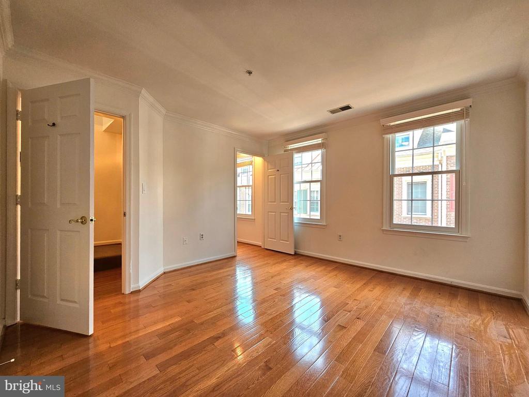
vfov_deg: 89.9
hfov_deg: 106.2
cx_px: 264
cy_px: 198
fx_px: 199
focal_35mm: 13
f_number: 2.2
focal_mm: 2.2
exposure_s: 1/60.2
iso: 125
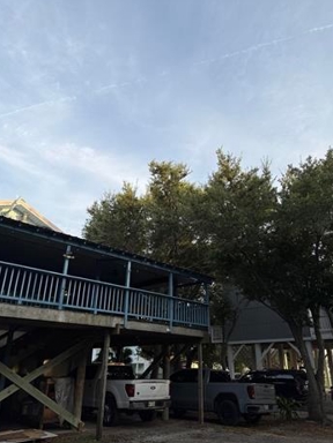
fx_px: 321
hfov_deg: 54.9
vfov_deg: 69.4
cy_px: 227
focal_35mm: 25
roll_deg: -0.6
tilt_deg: +23.1
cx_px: 166
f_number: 1.78
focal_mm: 6.76
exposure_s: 1/943
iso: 80
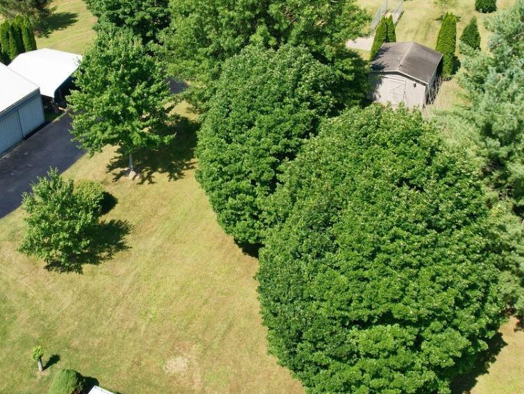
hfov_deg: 44.6
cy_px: 108
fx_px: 636
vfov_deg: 33.8
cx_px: 221
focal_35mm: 42
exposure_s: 1/2000
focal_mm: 8.38
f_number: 2.8
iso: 150
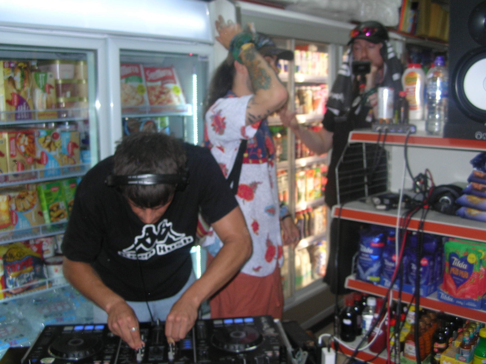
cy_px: 182
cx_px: 243
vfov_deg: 39.6
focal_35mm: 36
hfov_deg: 51.4
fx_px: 505
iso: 50
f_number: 2.7
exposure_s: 1/60.1
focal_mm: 6
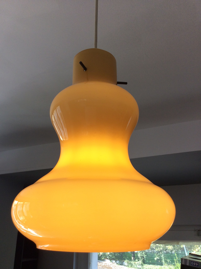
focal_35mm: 32
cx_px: 100
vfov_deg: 56.9
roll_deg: -0.8
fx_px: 248
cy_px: 134
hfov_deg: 44.1
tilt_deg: +21.7
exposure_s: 1/117
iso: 32
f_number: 2.4
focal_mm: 3.3
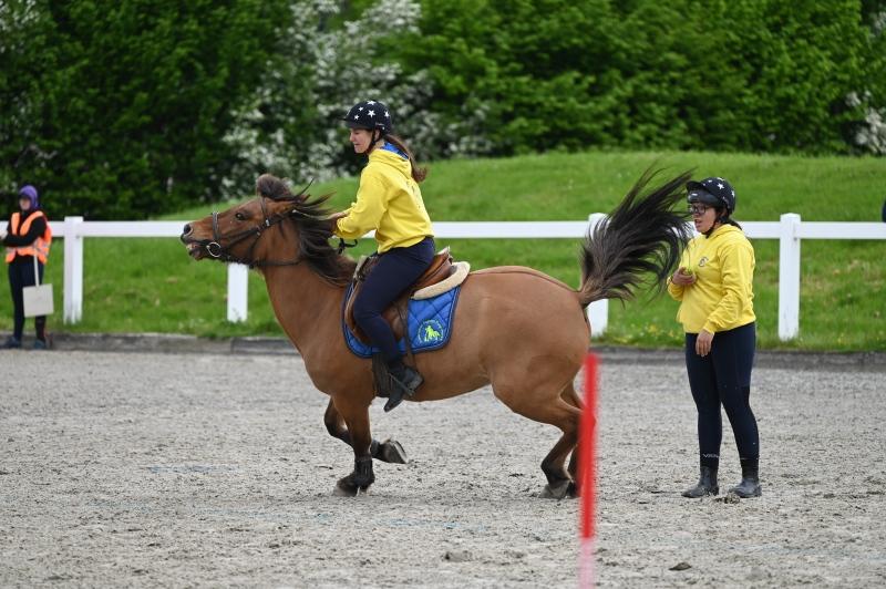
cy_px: 294
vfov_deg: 5.7
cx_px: 443
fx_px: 5902
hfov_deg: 8.6
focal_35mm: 240
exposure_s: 1/1250
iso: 560
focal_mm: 240
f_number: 5
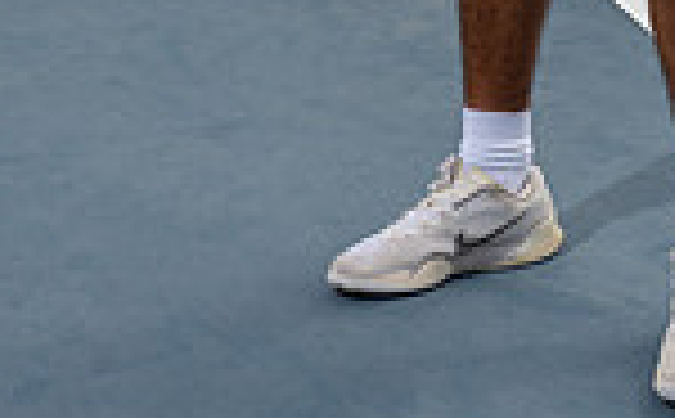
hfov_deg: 11.4
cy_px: -526
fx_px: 3377
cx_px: 472
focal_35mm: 184
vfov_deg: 6.8
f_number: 8
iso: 100
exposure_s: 1/250
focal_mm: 60
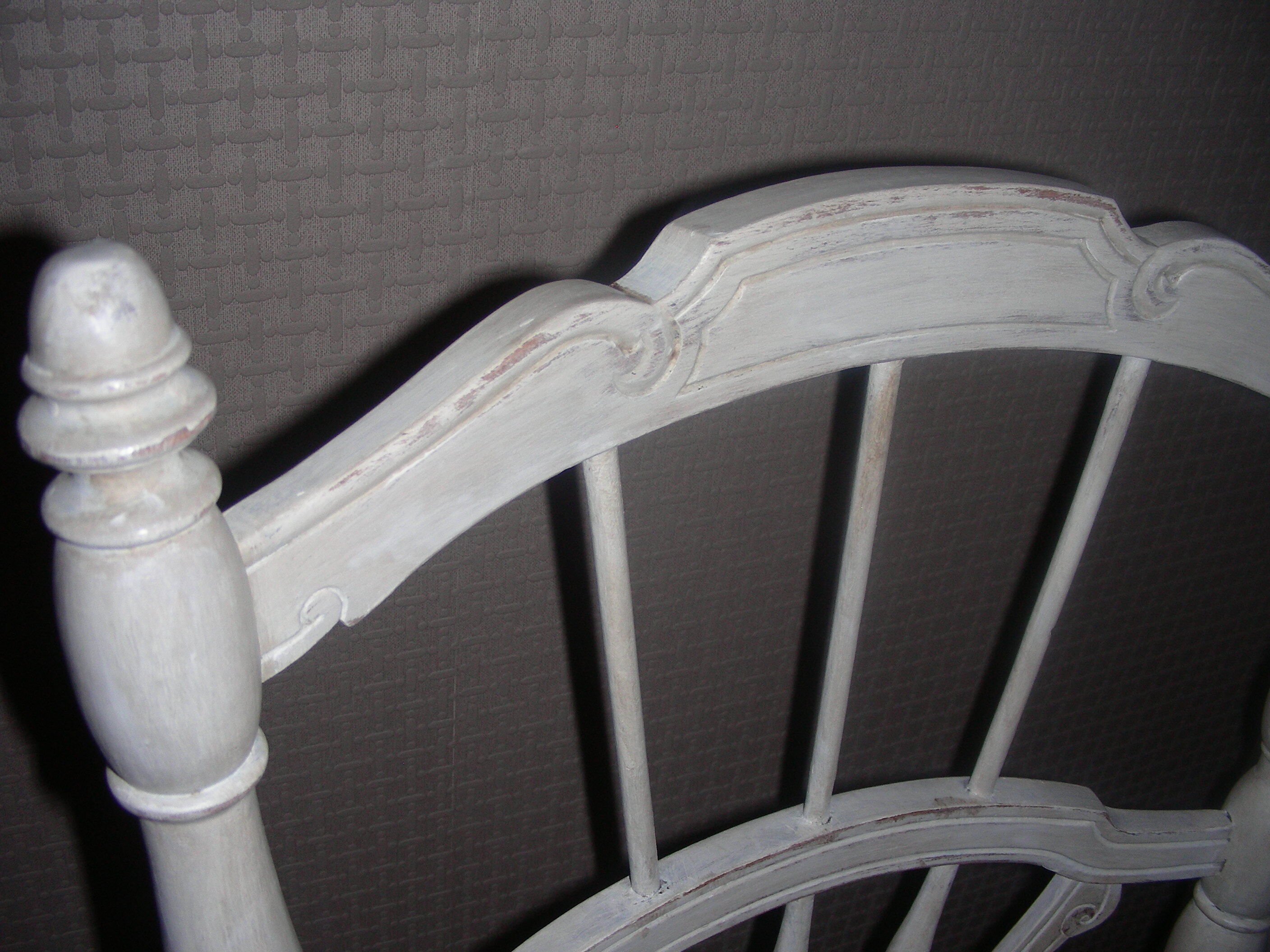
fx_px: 1394
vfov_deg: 37.7
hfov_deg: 49.0
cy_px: 476
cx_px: 635
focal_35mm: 38
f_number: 3.5
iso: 50
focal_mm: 6.3
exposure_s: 1/60.1
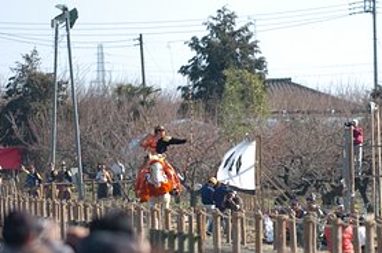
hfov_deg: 3.7
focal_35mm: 553
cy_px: 186
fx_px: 5855
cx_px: 279
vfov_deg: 2.5
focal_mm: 200
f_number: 2.8
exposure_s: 1/1600
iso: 200
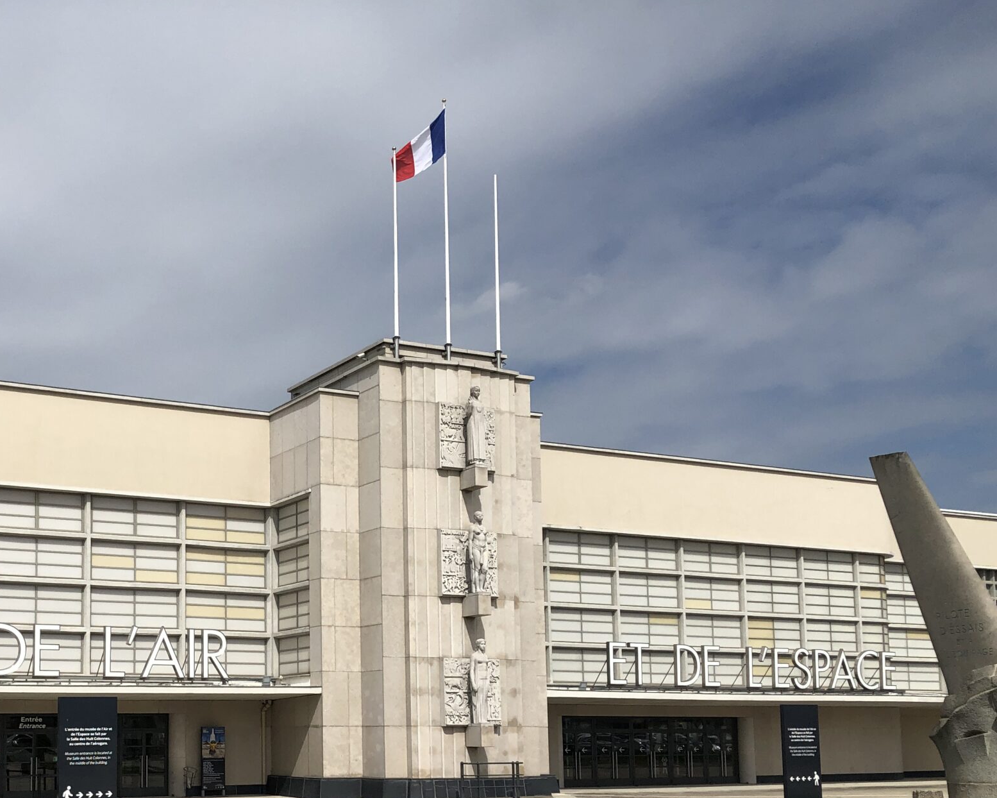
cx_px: 259
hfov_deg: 40.1
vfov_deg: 32.7
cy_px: 611
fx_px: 1328
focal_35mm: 45
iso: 25
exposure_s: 1/5348
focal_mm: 3.99
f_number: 1.8
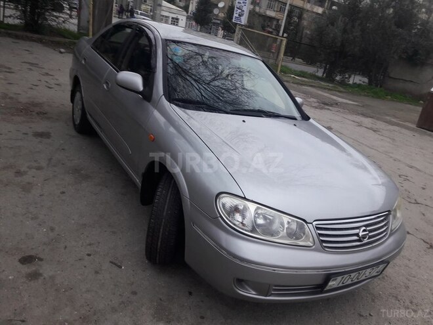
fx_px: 350
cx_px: 216
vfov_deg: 49.7
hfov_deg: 63.4
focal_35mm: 28
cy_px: 162
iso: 50
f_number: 1.9
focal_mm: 3.7
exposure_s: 1/33
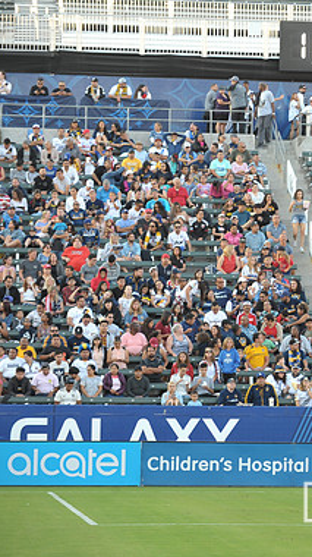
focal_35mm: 200
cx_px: 407
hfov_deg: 6.0
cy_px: 281
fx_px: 2949
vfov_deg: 10.8
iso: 400
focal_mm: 125
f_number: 5.6
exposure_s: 1/125
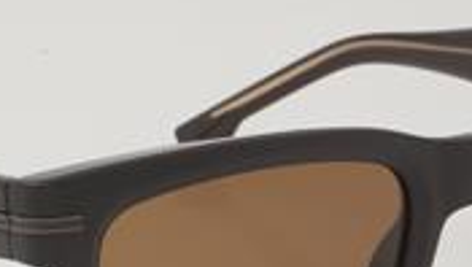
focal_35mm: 179
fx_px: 2243
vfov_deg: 6.8
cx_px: 243
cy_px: 254
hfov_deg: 12.0
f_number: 32
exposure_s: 1/3
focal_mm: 50
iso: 100
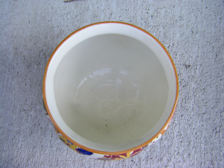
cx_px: 112
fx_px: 246
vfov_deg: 37.7
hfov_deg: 49.0
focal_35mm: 38
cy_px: 84
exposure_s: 1/100
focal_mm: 6.3
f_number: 3.5
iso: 64
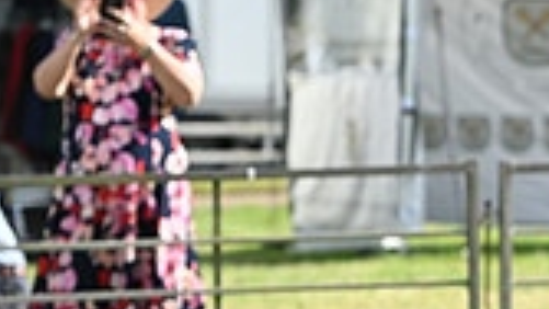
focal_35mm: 490
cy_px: 281
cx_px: 927
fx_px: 7134
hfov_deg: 4.4
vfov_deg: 2.5
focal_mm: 135
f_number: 4.5
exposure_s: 1/1000
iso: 320
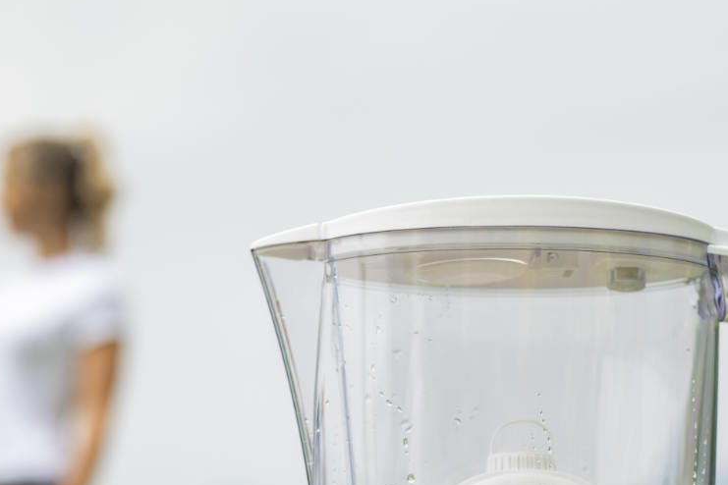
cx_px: 244
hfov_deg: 18.9
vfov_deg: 12.5
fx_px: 2184
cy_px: 512
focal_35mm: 108
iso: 64
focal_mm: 50
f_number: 3.2
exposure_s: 1/800
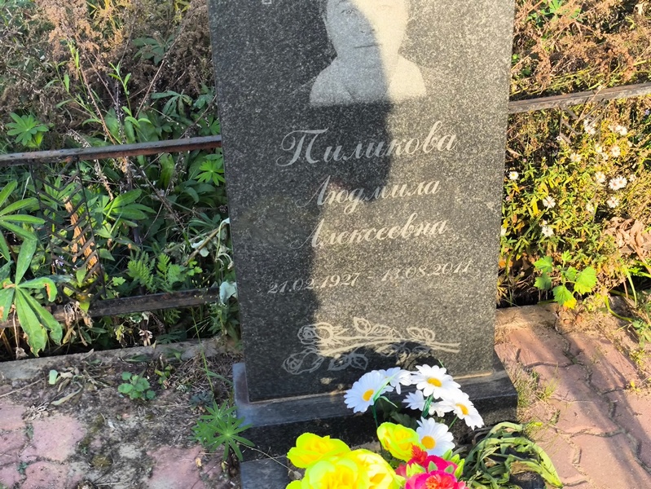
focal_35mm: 50
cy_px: 244
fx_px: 941
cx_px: 326
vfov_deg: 29.1
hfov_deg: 38.2
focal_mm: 4.71
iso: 50
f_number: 1.7
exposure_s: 1/213
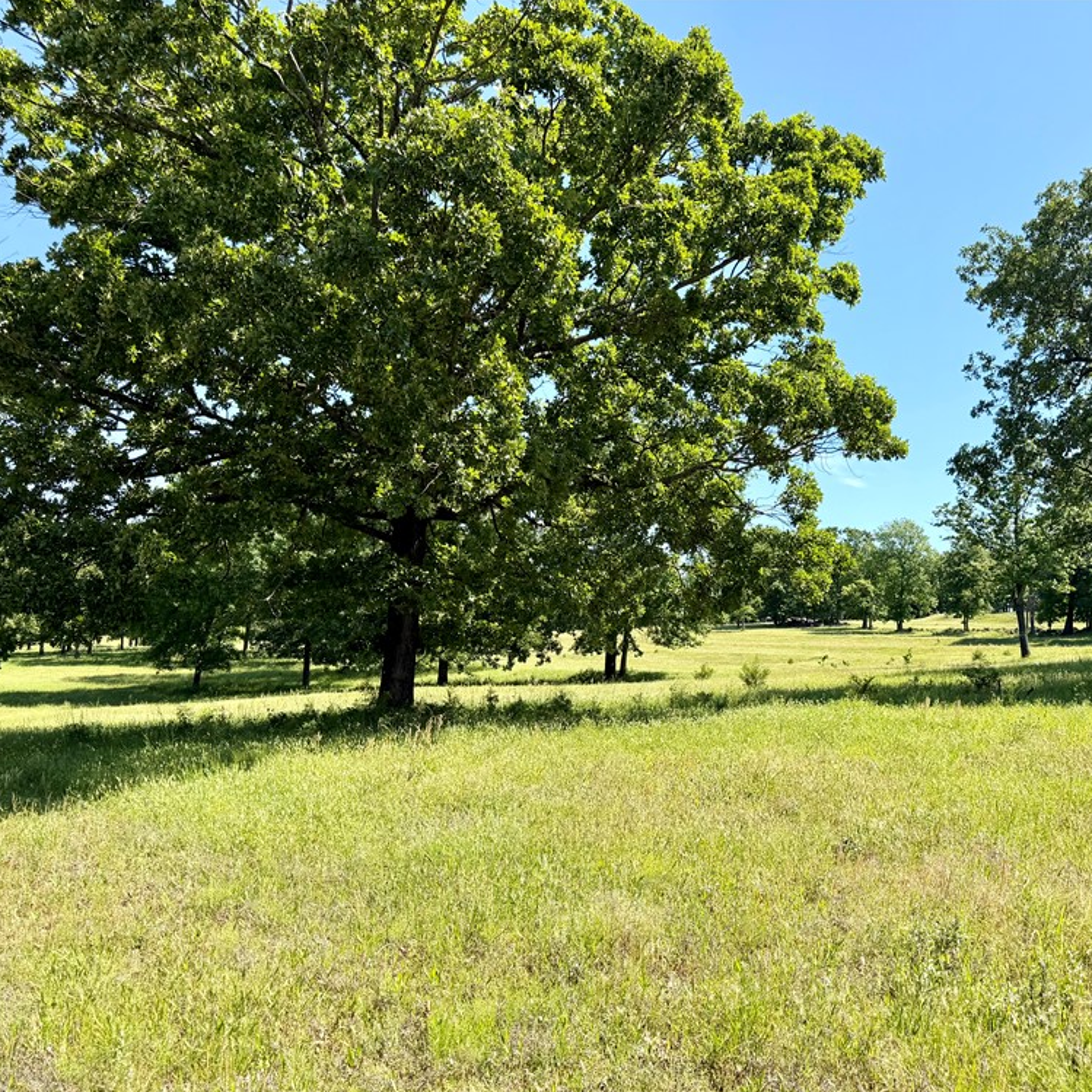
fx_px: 1035
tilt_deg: +5.6
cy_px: 557
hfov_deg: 55.4
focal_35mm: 29
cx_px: 623
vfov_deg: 55.6
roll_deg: -1.5
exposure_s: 1/2370
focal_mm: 6.76
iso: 80
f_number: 1.78
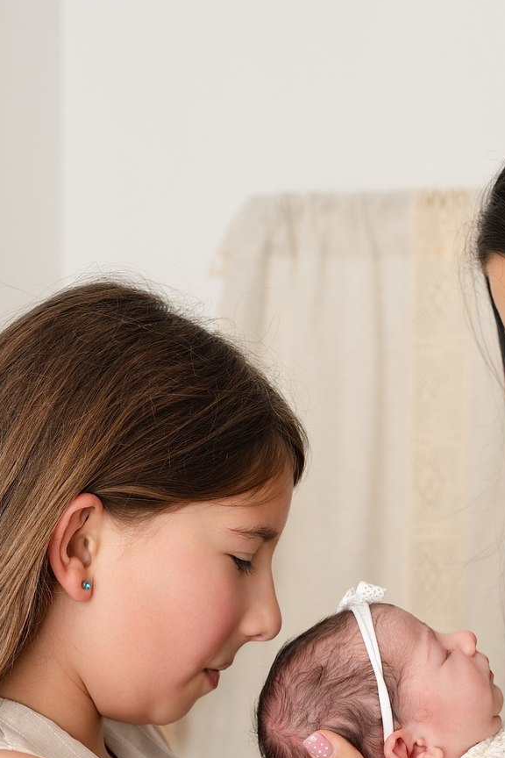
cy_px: 660
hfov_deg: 18.6
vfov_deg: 26.9
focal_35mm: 73
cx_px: 356
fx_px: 1536
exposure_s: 1/200
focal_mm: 35
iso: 125
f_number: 4.5
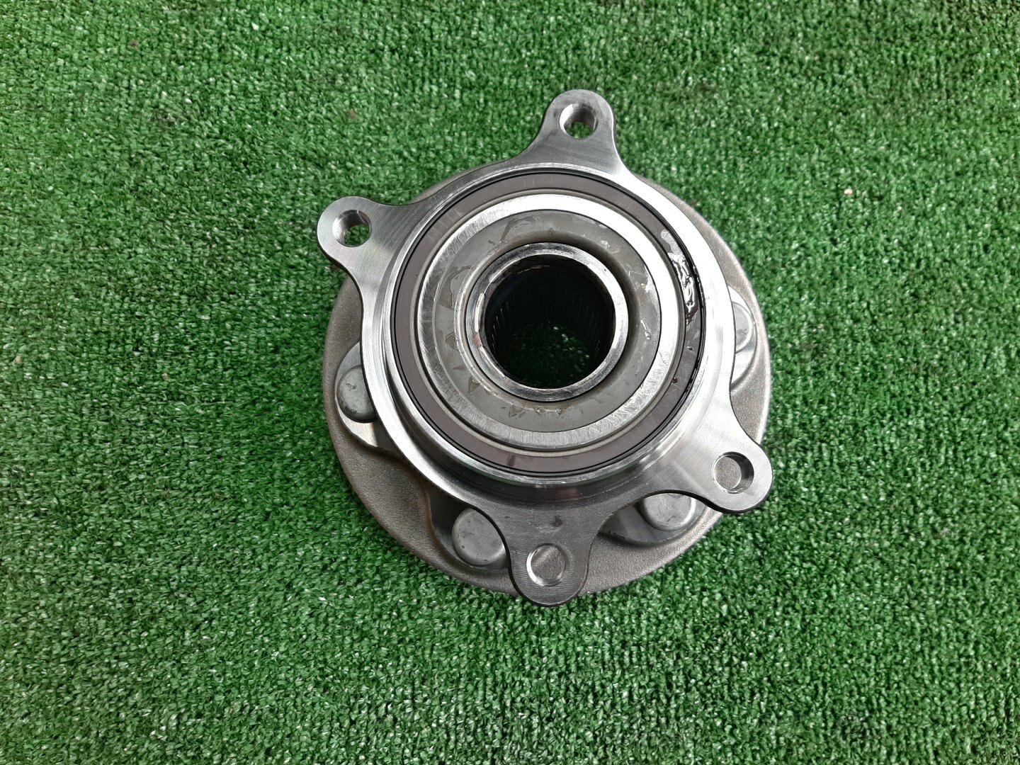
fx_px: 766
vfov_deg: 53.1
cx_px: 510
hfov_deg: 67.3
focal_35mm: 26
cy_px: 382
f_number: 1.7
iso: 61
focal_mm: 3.93
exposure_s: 1/50
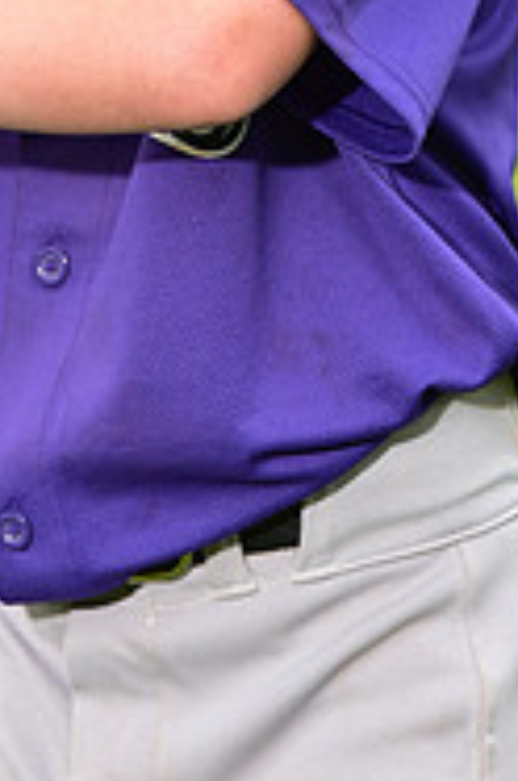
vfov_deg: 3.8
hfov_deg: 2.5
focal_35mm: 544
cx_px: 211
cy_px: -376
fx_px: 11784
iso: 400
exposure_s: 1/250
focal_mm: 175
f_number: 5.6
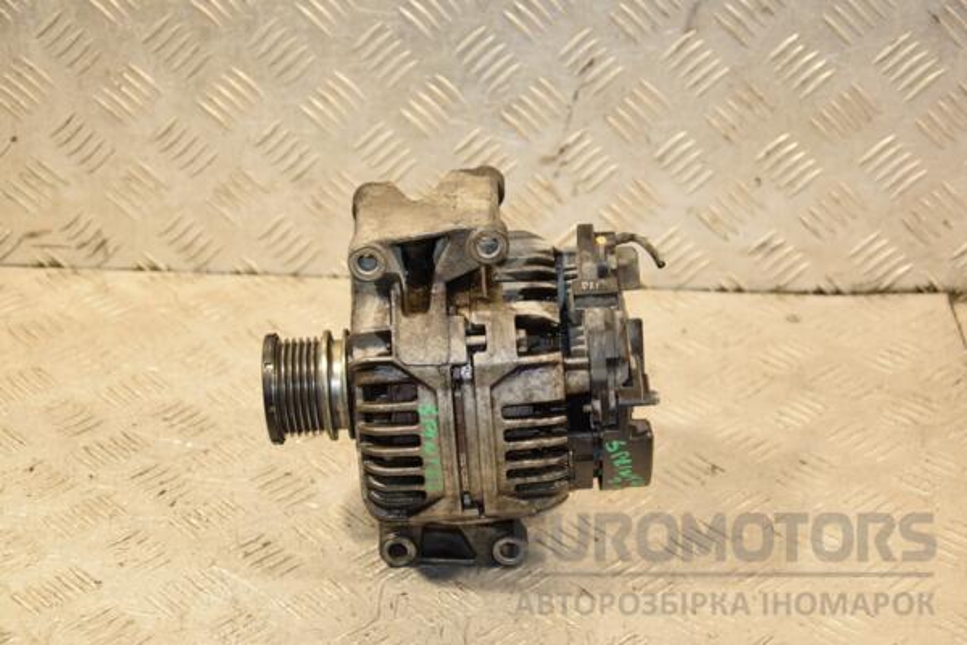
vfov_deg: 18.9
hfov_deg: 28.1
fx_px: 1934
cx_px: 484
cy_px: 322
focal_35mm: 72
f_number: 4.8
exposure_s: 1/160
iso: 800
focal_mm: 48
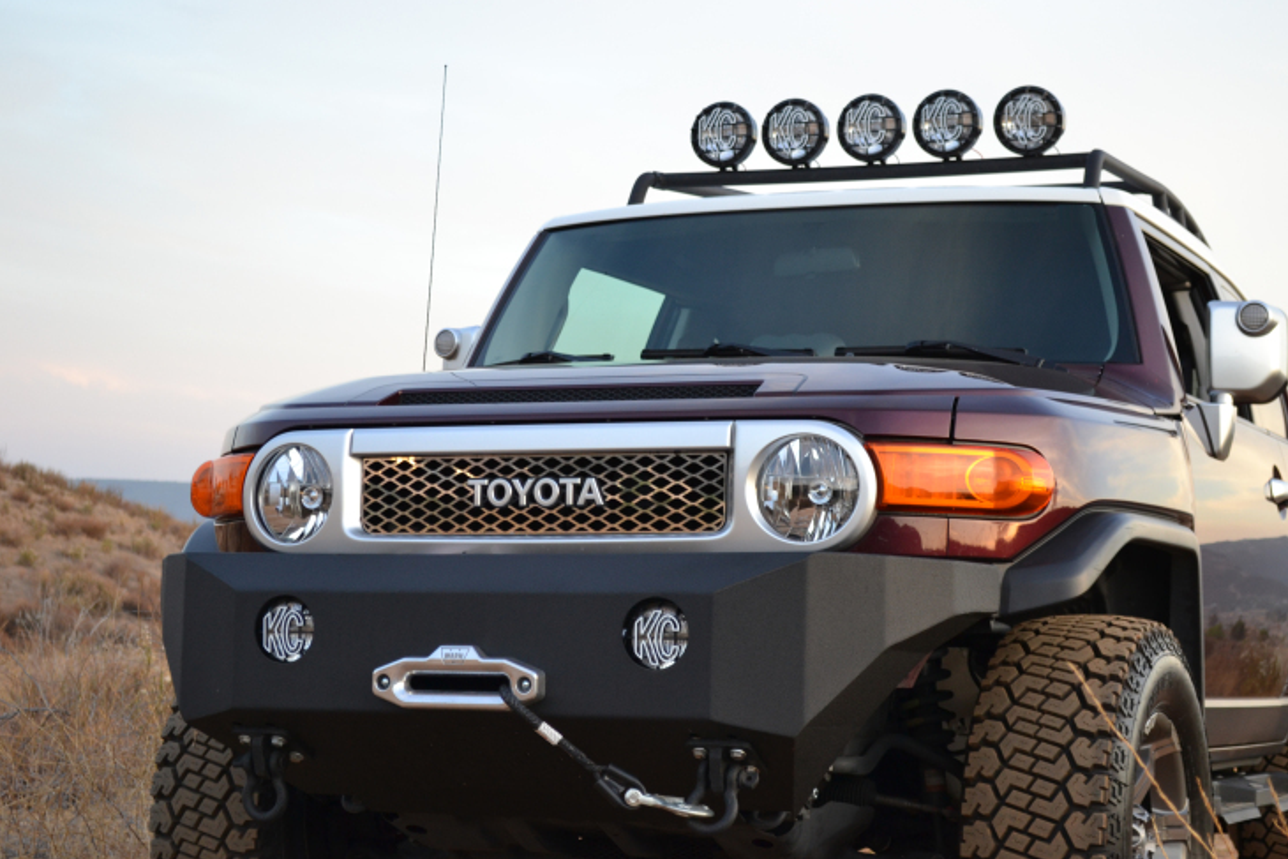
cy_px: 445
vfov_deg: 19.7
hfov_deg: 29.2
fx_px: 2469
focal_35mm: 69
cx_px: 699
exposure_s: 1/50
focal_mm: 42
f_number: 5.3
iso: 400
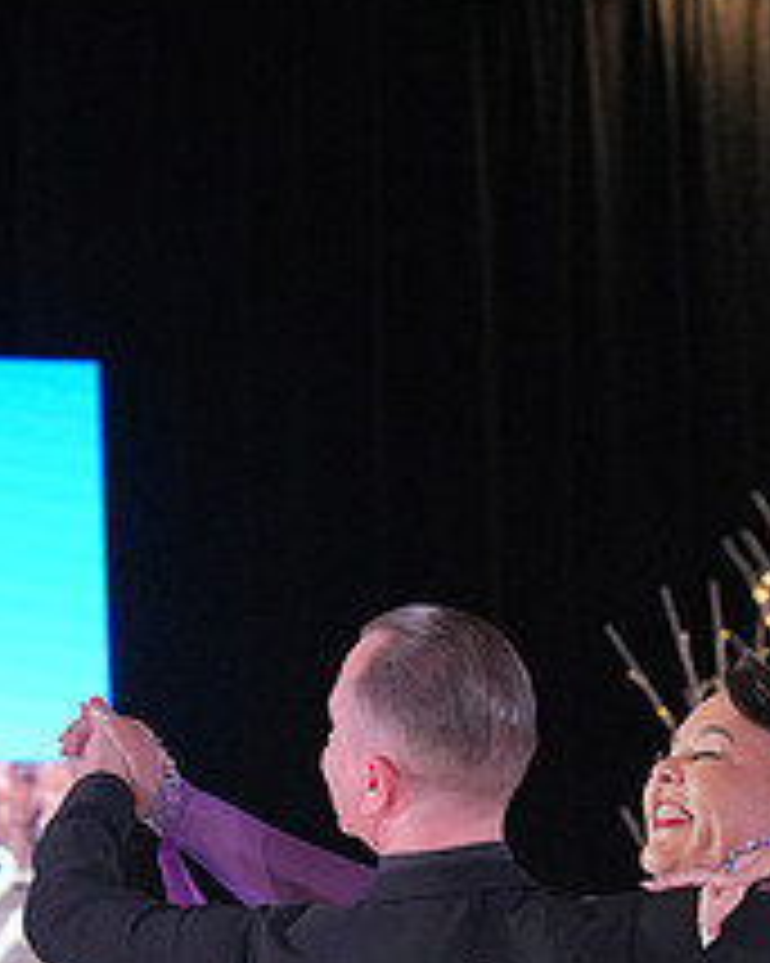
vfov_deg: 6.1
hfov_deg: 4.9
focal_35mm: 316
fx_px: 9008
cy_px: 1242
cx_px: 358
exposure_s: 1/400
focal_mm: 83
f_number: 4
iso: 1600
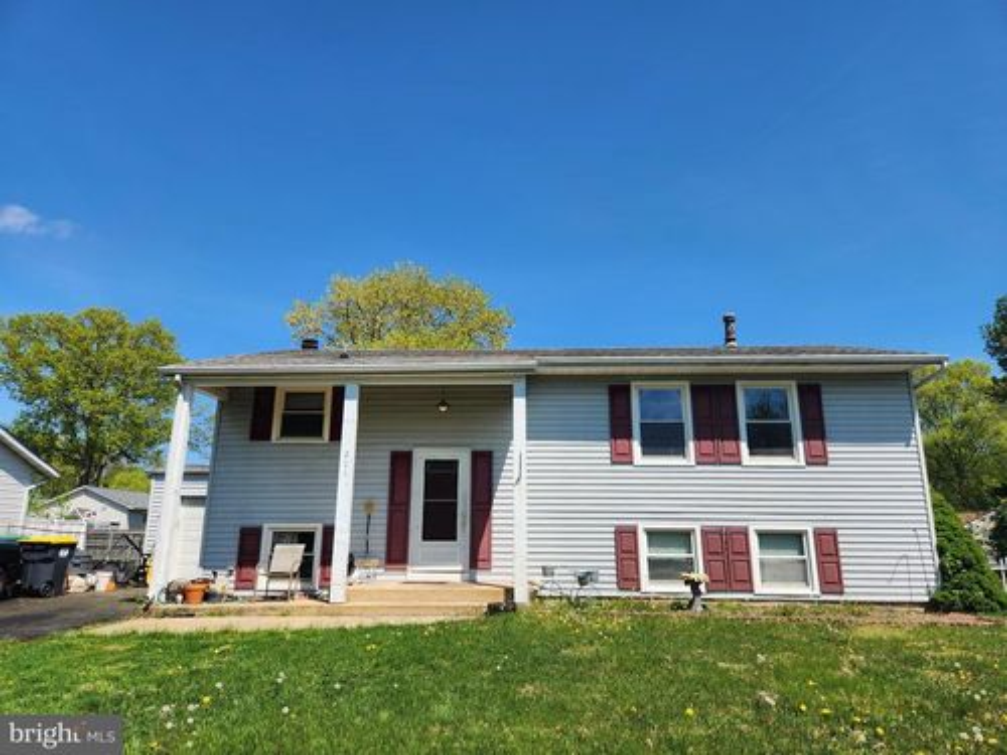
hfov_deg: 73.9
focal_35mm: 23
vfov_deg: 58.9
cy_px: 378
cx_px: 504
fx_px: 669
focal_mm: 5.4
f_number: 1.8
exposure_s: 1/1946
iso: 20
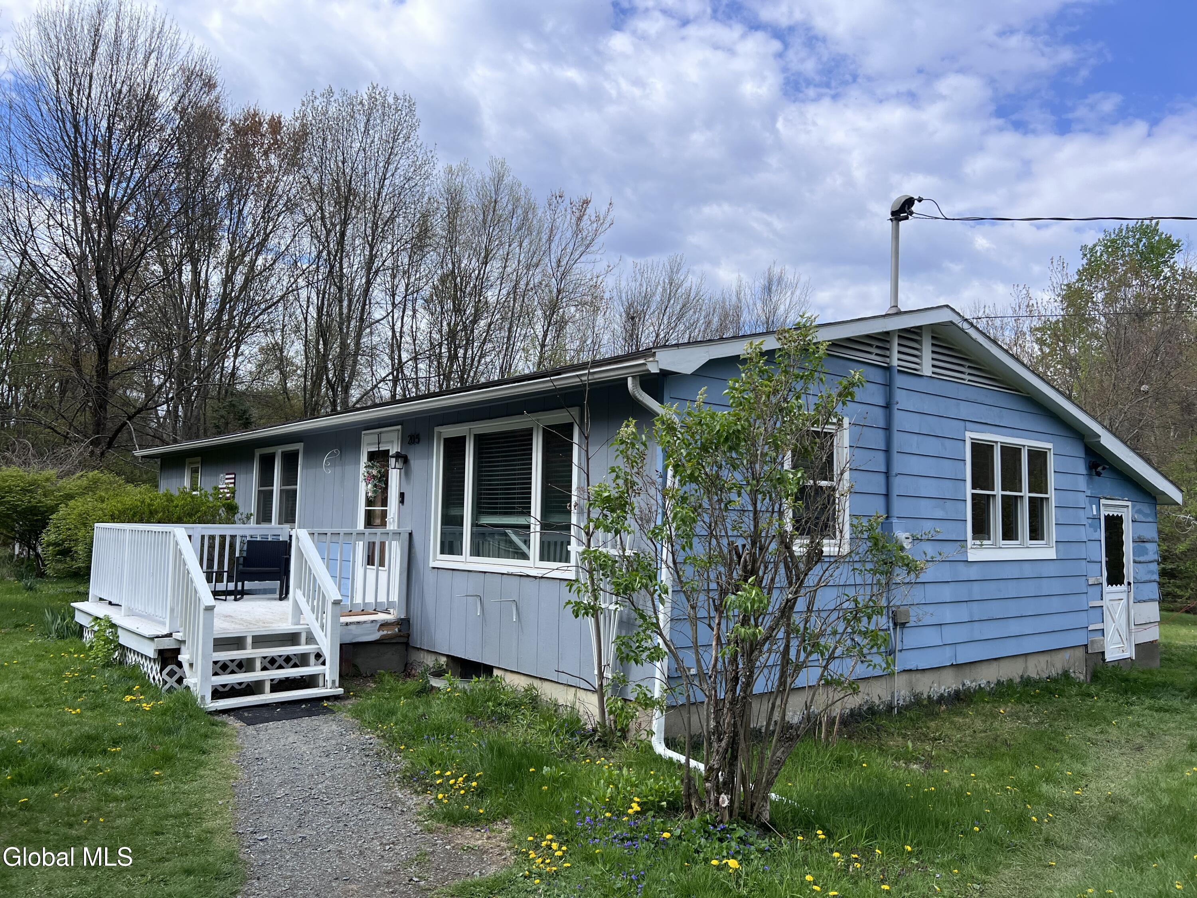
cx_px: 598
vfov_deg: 53.1
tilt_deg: +5.5
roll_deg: -0.2
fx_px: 899
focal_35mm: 26
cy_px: 449
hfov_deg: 67.3
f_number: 1.5
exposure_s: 1/3571
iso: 50
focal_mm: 5.7
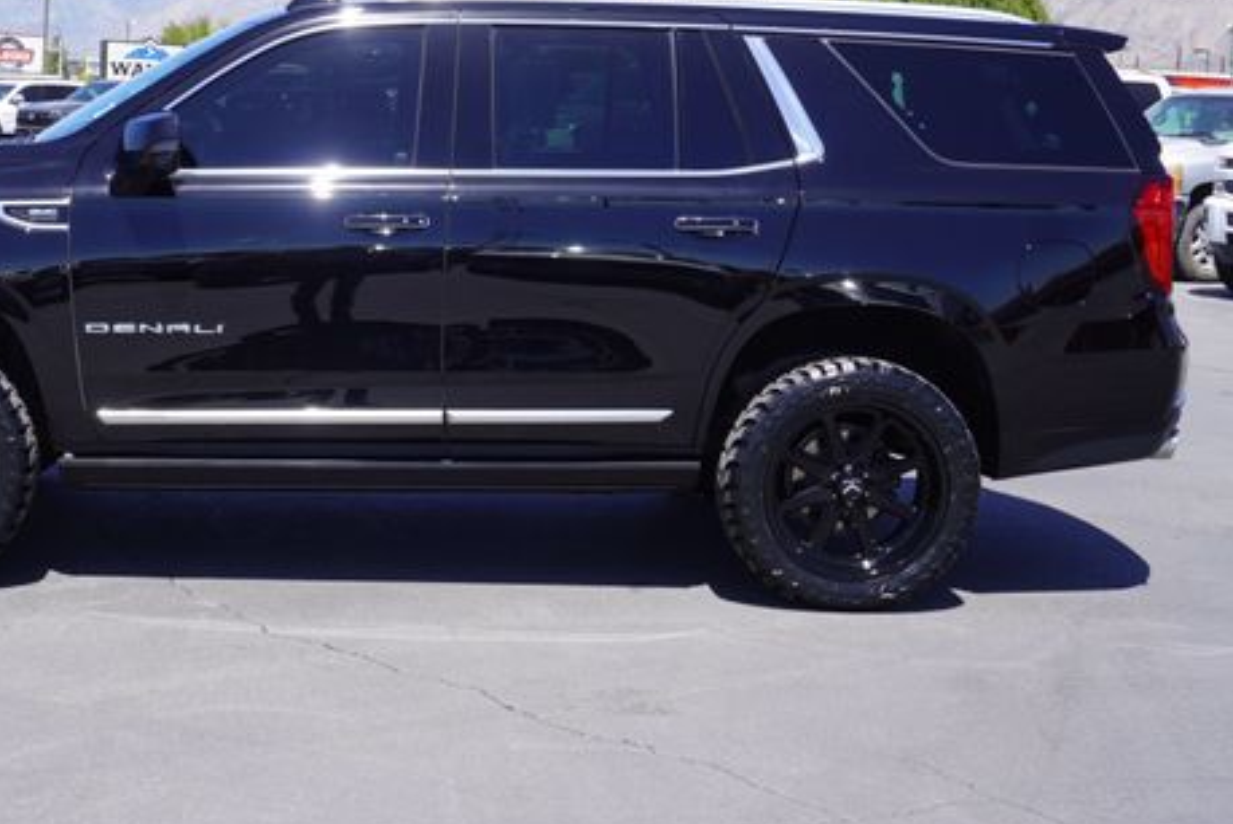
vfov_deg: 22.4
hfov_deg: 32.8
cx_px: 419
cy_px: 319
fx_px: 2081
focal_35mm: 61
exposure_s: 1/160
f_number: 8
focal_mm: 29
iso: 100
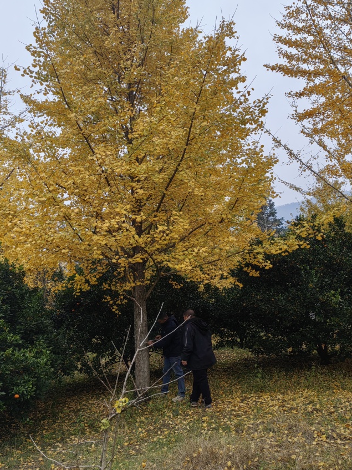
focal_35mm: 34
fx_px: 461
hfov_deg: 41.7
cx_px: 157
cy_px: 179
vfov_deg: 53.4
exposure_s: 1/1106
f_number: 1.9
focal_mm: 5.52
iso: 50
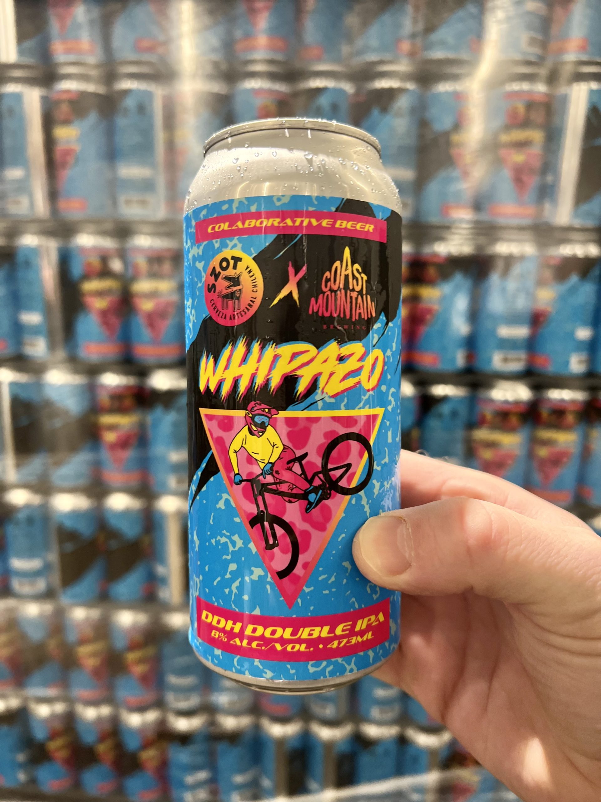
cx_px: 300
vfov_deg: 67.3
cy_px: 401
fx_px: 602
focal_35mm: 26
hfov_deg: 53.1
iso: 320
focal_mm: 5.7
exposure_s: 1/60
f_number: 1.5
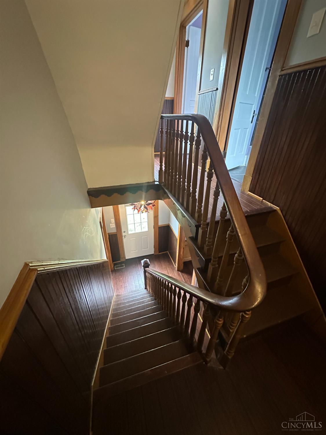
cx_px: 163
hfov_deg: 85.7
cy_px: 218
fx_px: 176
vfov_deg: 102.1
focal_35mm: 14
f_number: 2.2
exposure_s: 1/60
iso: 1000
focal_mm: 2.22
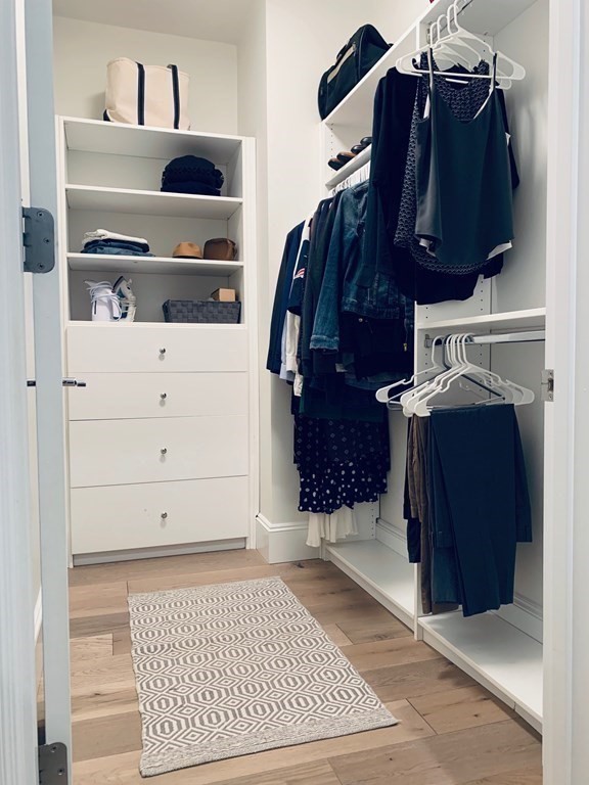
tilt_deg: -1.6
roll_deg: +0.4
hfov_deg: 53.1
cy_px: 392
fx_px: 590
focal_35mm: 26
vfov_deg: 67.3
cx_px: 294
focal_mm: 4.25
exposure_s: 1/60
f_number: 1.8
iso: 200
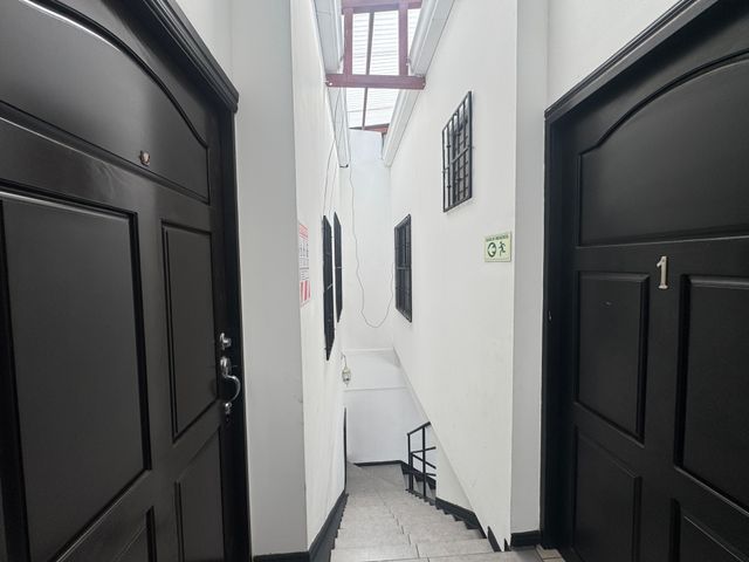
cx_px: 374
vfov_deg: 85.7
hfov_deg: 102.1
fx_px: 303
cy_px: 281
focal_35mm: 14
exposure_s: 1/289
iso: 40
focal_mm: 2.22
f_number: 2.2
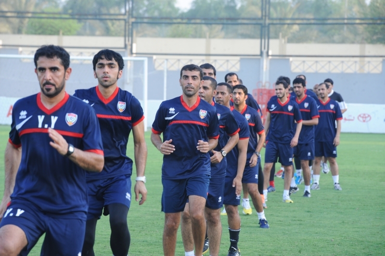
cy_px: 128
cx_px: 192
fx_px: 2137
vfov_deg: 6.9
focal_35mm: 200
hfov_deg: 10.3
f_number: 9
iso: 800
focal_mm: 200
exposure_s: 1/125
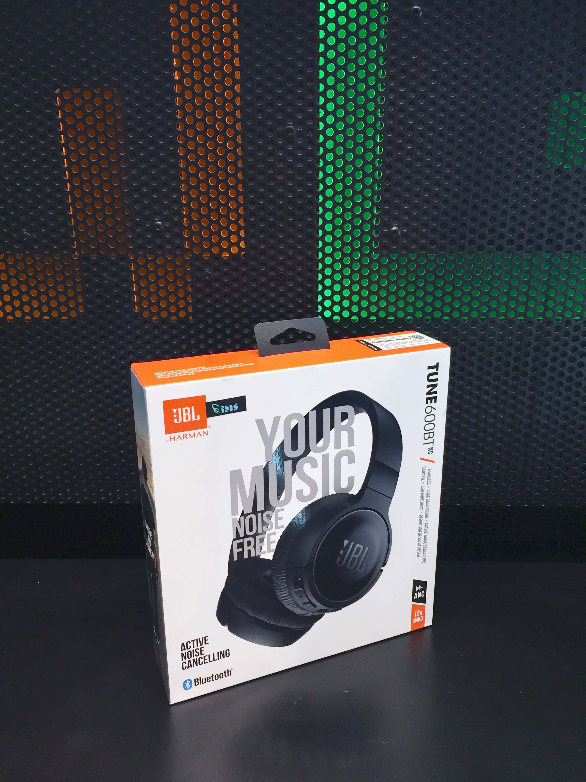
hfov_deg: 48.2
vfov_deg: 61.7
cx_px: 293
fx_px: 655
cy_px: 391
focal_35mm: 29
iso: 100
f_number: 2.2
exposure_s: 1/33
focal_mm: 4.15
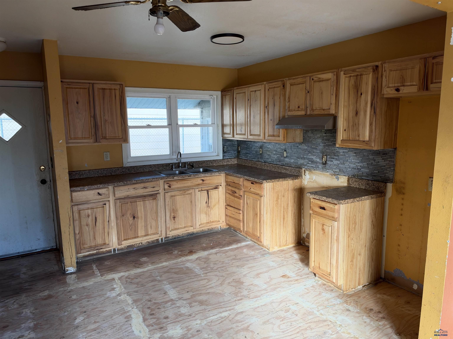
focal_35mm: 24
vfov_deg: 56.8
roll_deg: +0.8
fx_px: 314
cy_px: 170
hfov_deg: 71.6
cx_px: 226
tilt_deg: -8.2
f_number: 1.8
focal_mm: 6.93
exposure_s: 1/121
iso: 160
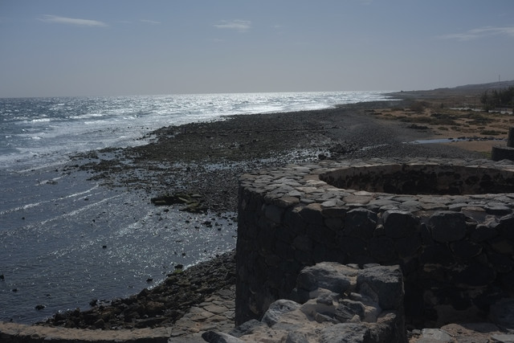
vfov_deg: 32.6
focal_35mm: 41
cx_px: 257
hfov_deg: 47.4
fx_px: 585
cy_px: 172
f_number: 5.6
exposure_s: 1/3300
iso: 200
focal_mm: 27
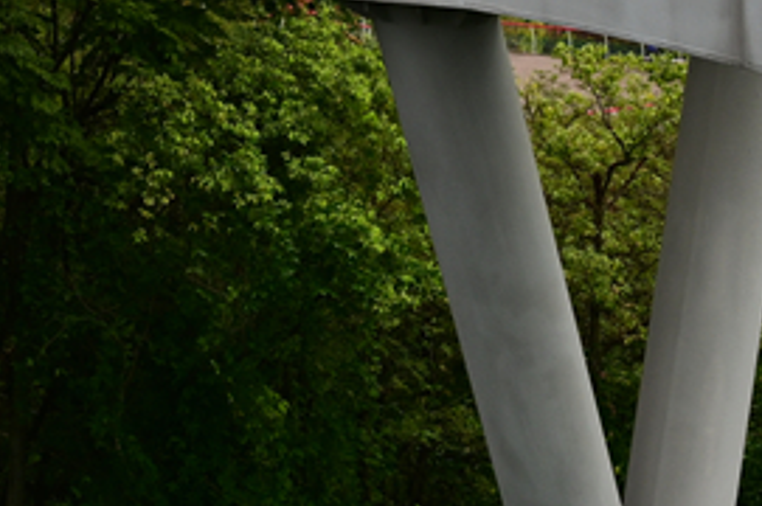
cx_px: 11
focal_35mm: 133
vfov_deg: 10.1
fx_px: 2812
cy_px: -118
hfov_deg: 15.2
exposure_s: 1/400
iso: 200
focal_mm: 30
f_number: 8
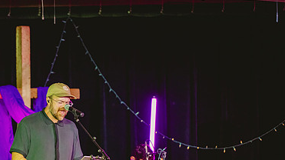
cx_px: 74
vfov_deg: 3.7
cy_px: 137
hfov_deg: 6.6
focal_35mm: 328
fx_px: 2477
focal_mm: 200
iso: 4000
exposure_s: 1/400
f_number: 2.8
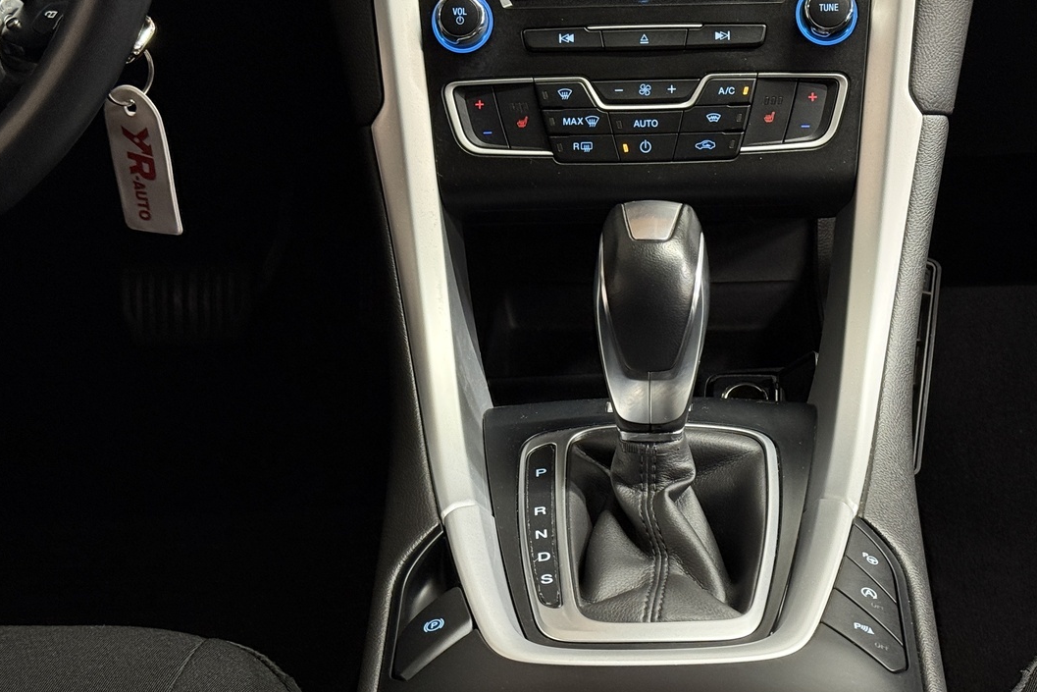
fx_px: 1959
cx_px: 639
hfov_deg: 29.6
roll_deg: +1.1
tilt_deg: -32.0
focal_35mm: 68
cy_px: 420
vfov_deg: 20.0
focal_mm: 6.76
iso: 320
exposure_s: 1/40
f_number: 1.78
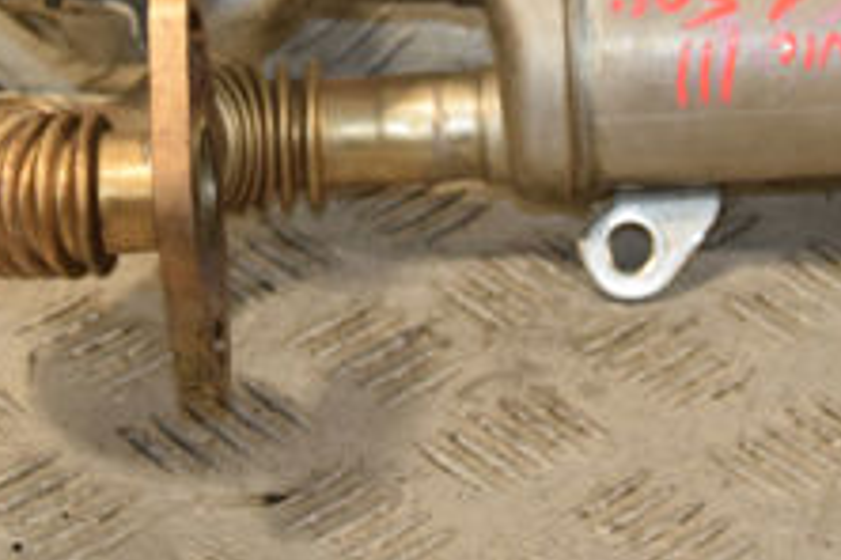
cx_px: 553
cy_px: -144
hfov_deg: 10.6
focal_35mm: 194
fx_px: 4542
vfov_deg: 7.0
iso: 800
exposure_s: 1/200
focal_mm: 45
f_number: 6.3
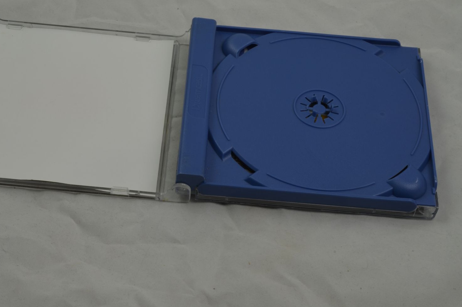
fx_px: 935
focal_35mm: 73
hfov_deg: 27.7
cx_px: 197
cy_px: 121
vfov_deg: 18.6
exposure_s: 1/3
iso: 100
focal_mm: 40
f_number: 20
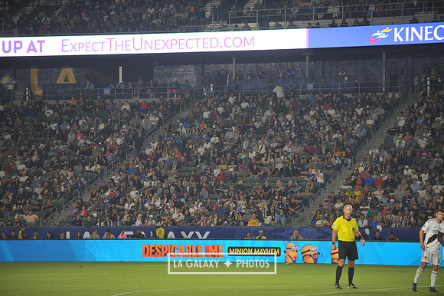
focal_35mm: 160
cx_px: 222
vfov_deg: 8.6
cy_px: 148
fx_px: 1972
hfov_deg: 12.8
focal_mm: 160
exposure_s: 1/800
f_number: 2.8
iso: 1250
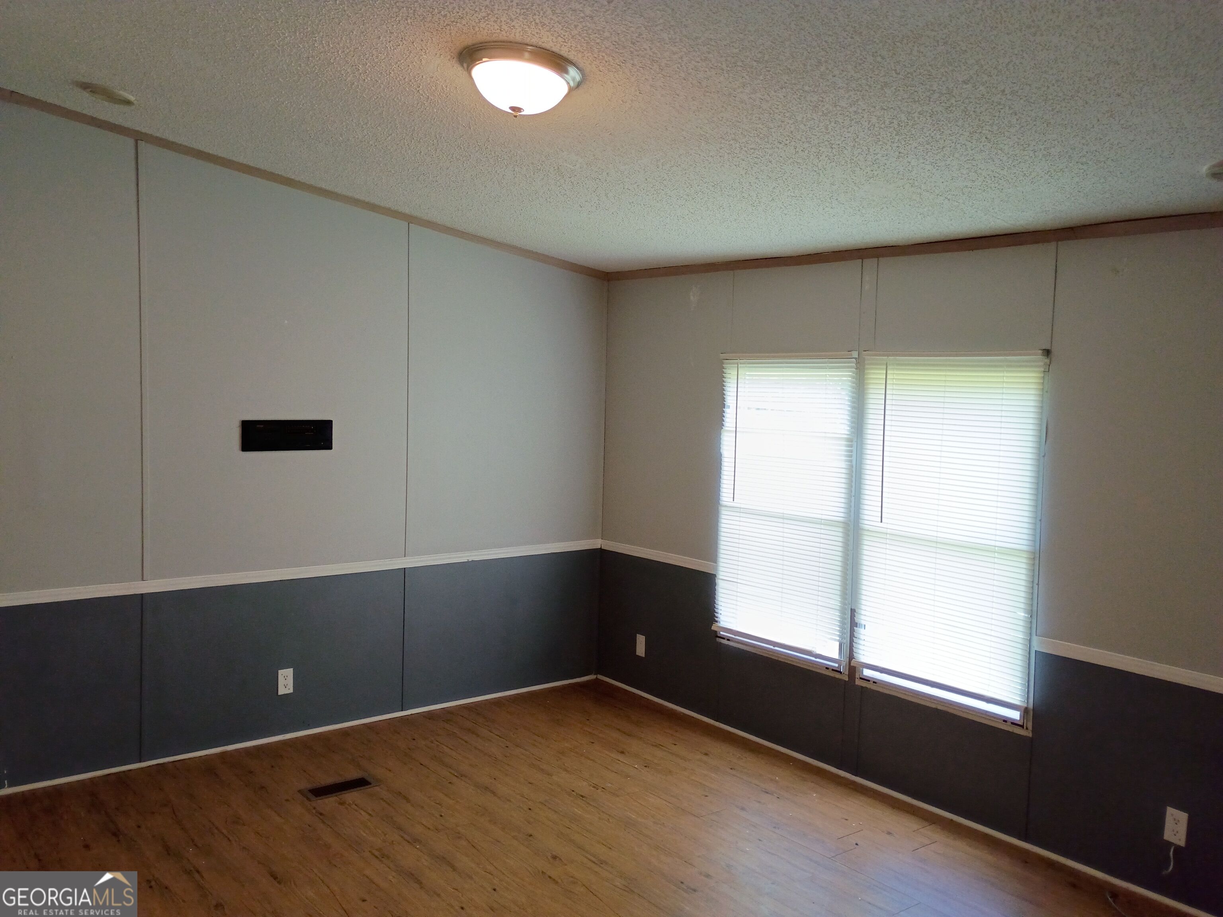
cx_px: 612
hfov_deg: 61.7
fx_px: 1025
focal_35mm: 29
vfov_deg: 48.2
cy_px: 458
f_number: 1.8
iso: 197
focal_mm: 4.27
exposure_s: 1/60
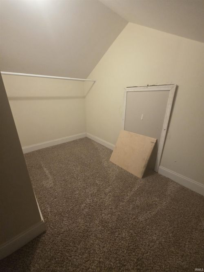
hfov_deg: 89.9
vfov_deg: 106.2
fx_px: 102
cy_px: 136
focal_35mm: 13
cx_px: 102
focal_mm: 2.2
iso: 320
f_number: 1.9
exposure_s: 1/60
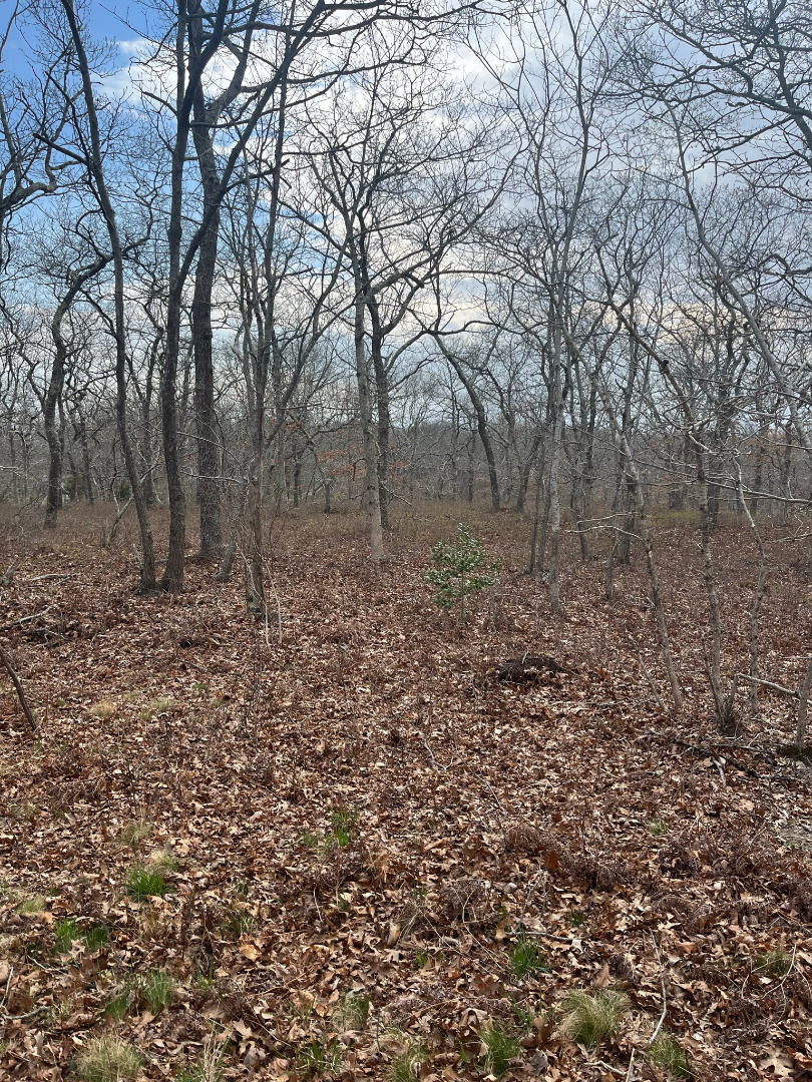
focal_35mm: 26
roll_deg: +0.6
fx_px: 813
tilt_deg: -6.3
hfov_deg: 53.1
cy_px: 541
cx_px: 406
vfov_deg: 67.3
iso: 50
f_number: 1.6
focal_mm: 5.1
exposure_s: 1/1890
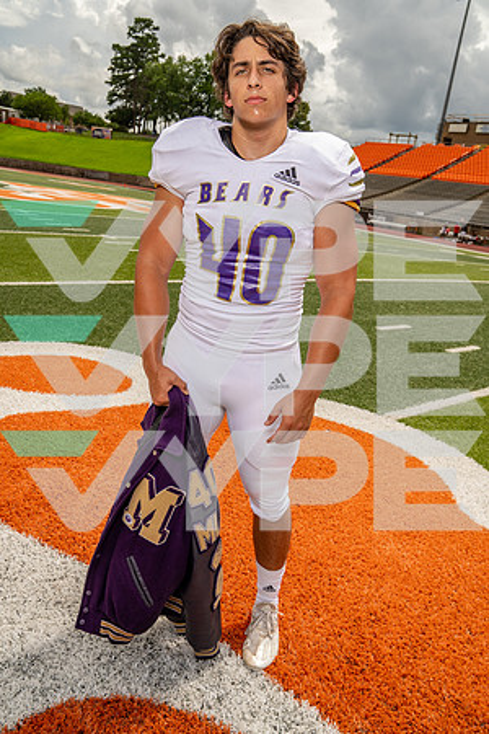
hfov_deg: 45.0
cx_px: 244
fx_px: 591
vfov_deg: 63.7
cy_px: 367
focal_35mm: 29
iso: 100
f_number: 8
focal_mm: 29
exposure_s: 1/160
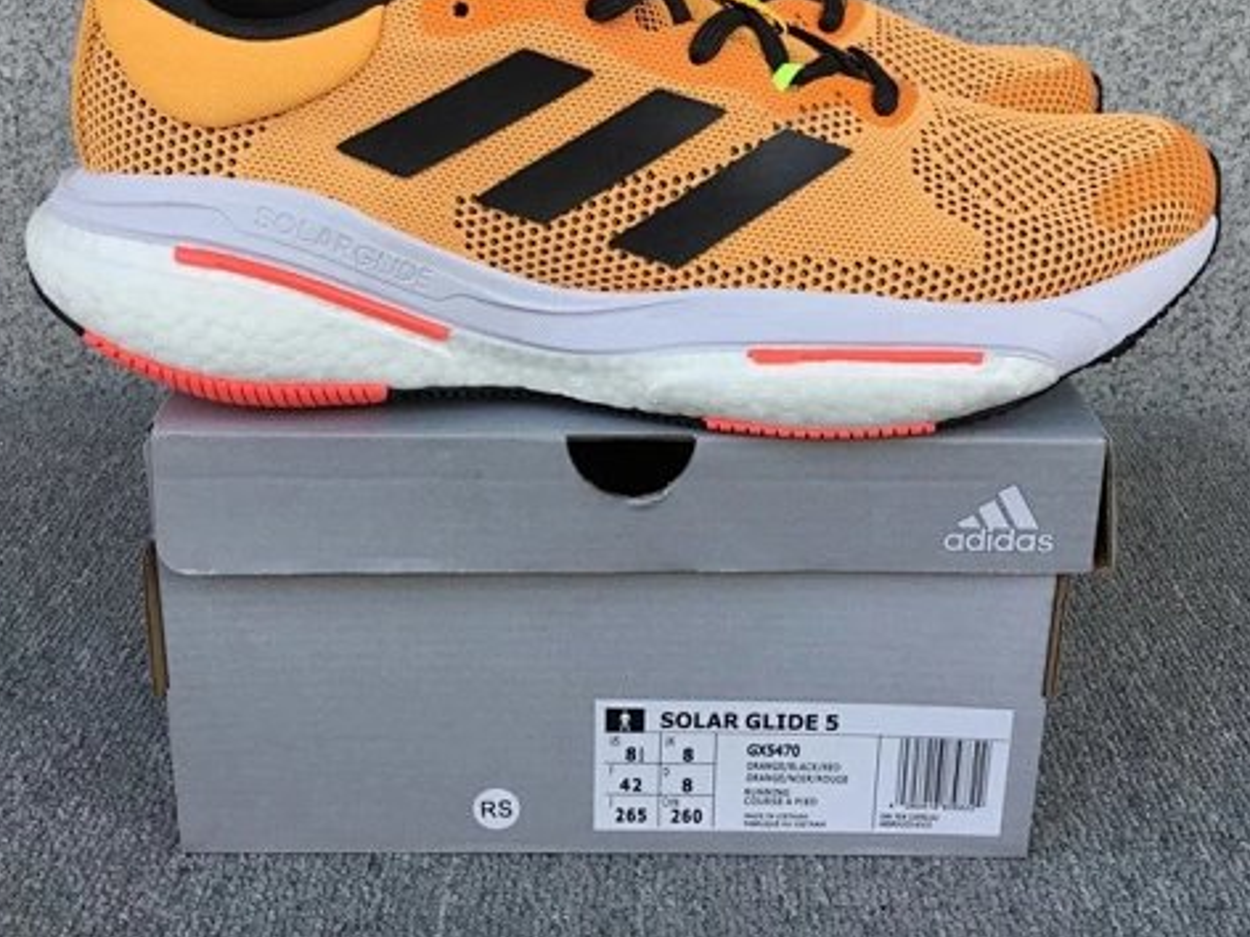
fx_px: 1517
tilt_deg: -19.4
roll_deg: -0.7
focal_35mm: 42
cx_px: 636
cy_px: 315
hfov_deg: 44.8
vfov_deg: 34.0
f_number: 2.4
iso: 25
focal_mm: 3.3
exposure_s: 1/139
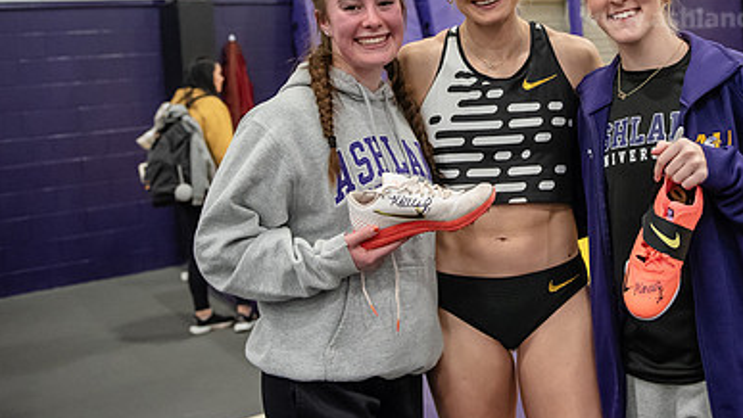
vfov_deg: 26.4
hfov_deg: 45.7
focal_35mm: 44
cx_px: 491
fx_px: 867
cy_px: 58
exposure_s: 1/320
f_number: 2.8
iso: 4000
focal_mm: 28
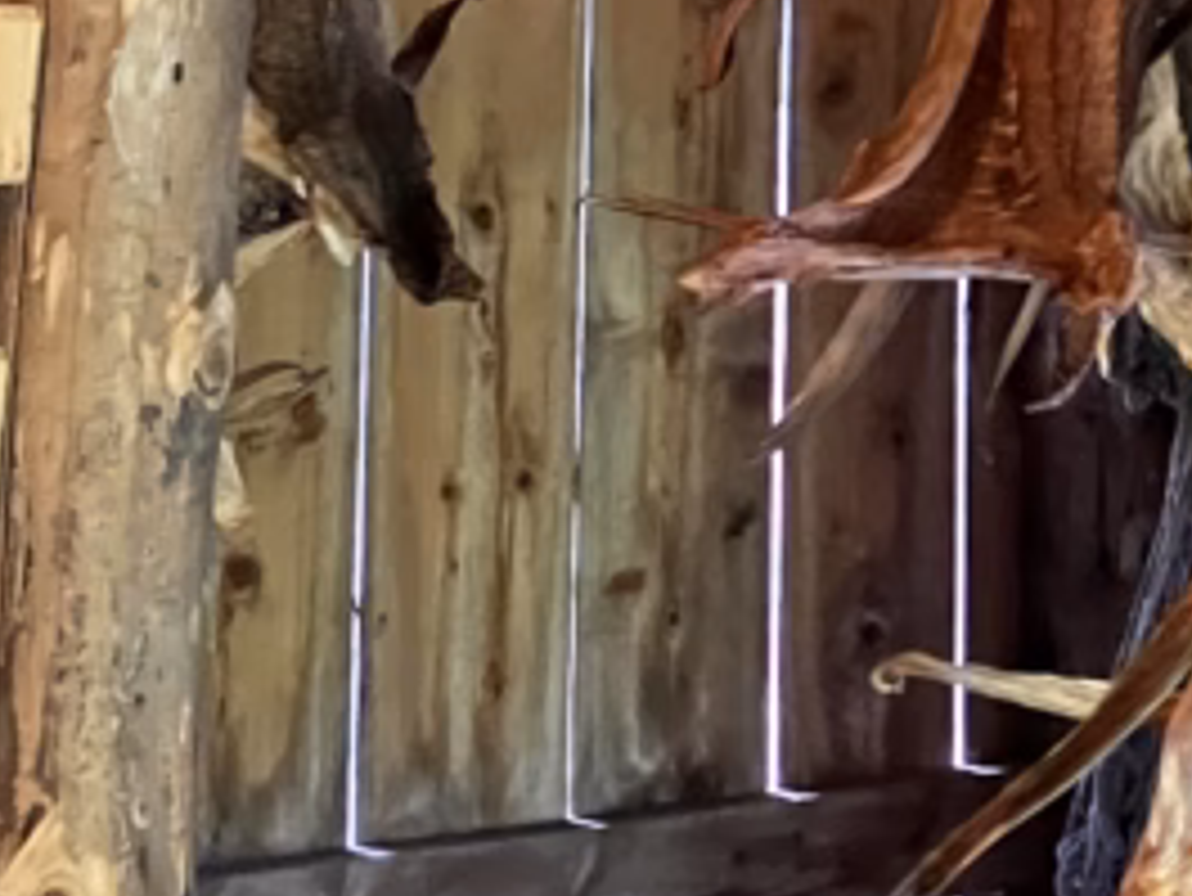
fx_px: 3721
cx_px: 1439
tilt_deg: +8.1
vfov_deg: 13.0
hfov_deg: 17.3
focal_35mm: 108
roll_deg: -0.7
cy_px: -405
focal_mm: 3.99
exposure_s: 1/25
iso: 400
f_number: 1.8
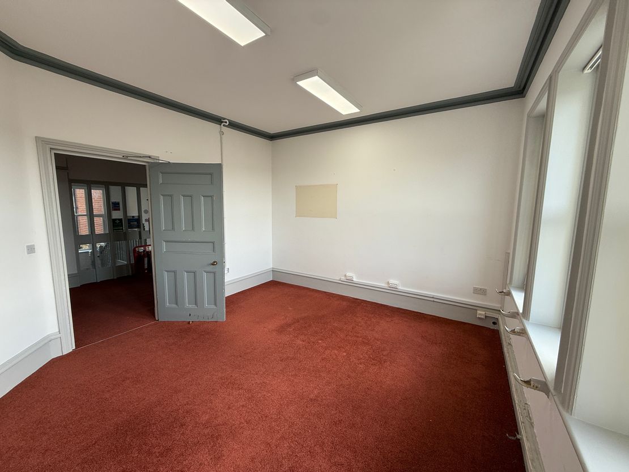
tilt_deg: -6.5
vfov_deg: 85.7
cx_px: 314
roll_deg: -0.6
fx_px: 254
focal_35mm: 14
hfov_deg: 102.1
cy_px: 236
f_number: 2.2
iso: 64
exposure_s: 1/99
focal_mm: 2.22
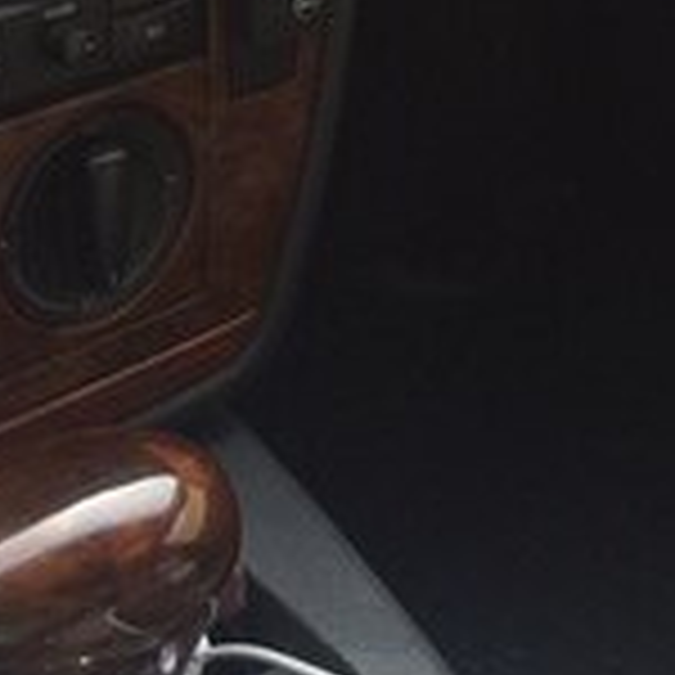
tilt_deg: -19.2
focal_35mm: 113
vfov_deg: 14.6
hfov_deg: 15.2
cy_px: -259
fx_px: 2493
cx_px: 666
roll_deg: -10.5
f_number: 2.2
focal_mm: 4.15
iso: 32
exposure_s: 1/208
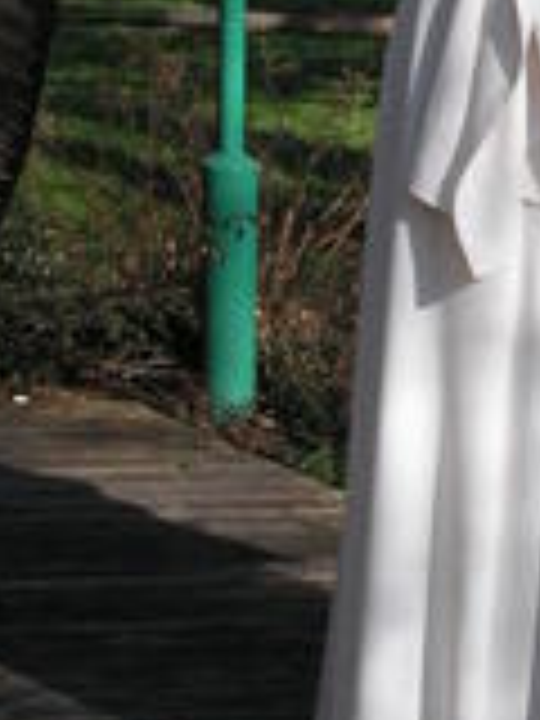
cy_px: -22
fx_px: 3890
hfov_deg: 7.9
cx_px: 630
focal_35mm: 187
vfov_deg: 10.5
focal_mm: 8.4
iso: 50
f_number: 4.8
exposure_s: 1/250
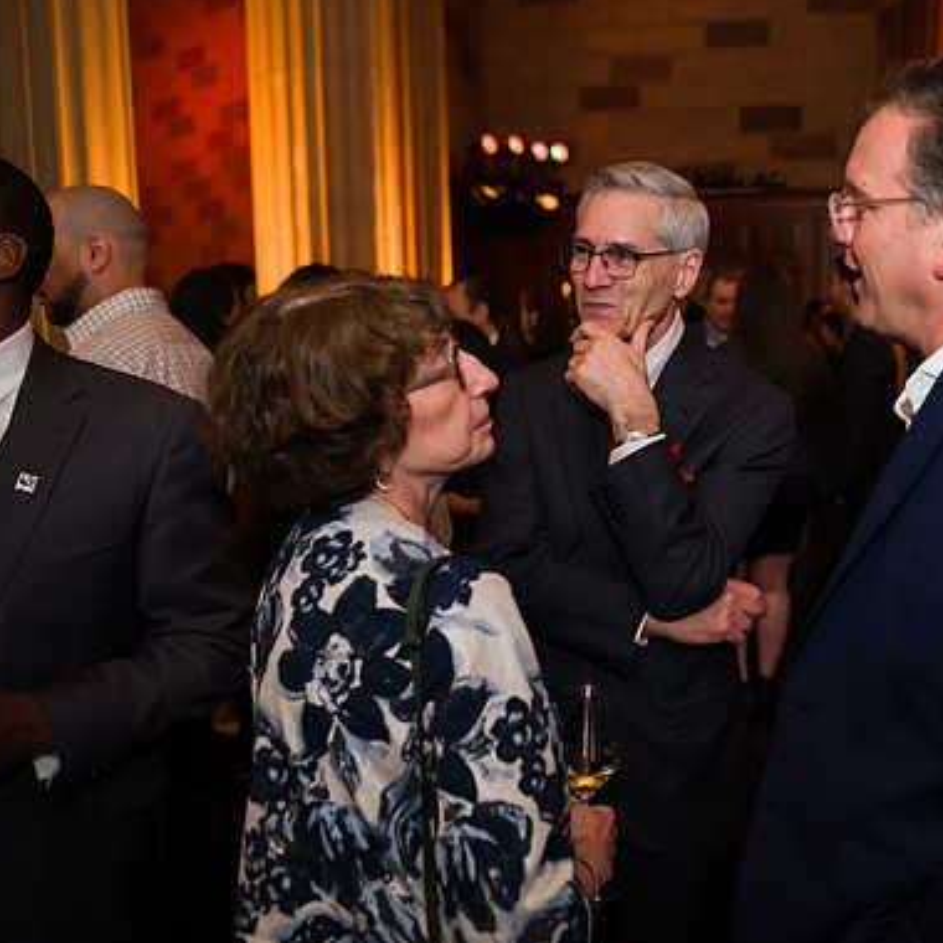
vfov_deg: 47.2
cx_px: 653
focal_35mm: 35
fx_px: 1079
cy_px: 467
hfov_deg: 46.2
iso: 1600
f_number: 3.2
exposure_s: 1/200
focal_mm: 27
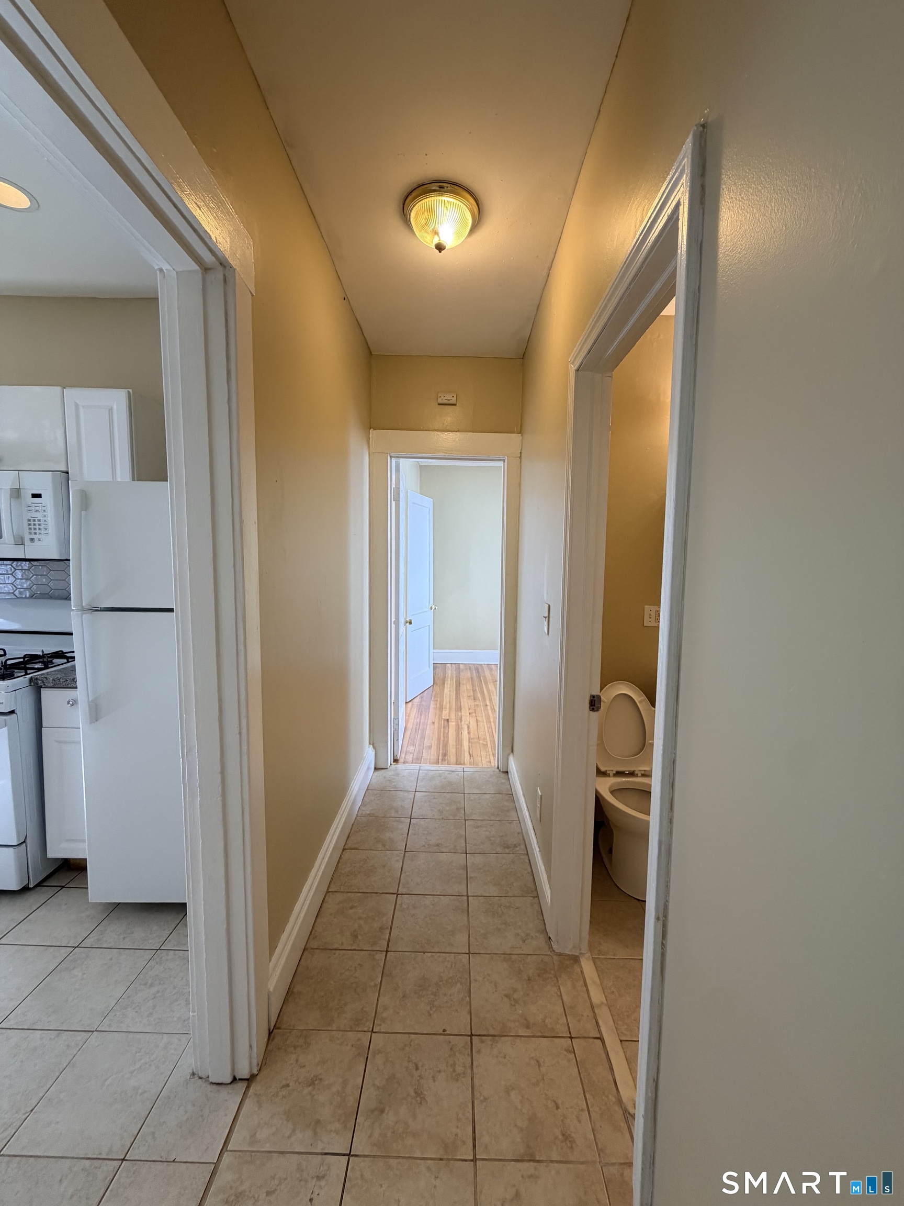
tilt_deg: -3.6
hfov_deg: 85.7
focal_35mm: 14
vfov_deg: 102.1
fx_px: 487
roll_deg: -1.0
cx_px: 452
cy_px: 603
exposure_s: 1/120
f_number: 2.2
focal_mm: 2.22
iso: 200
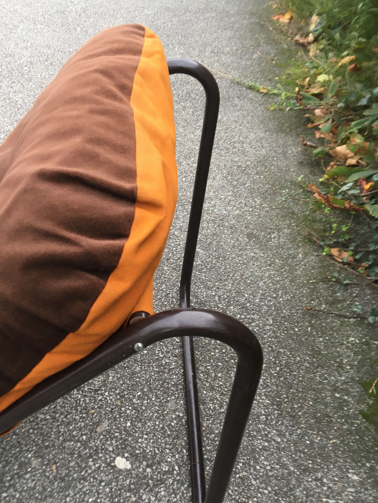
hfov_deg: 40.6
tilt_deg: -44.4
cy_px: 259
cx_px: 167
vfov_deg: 52.6
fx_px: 510
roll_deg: -1.2
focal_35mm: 35
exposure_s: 1/33
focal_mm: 4.15
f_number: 2.2
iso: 100
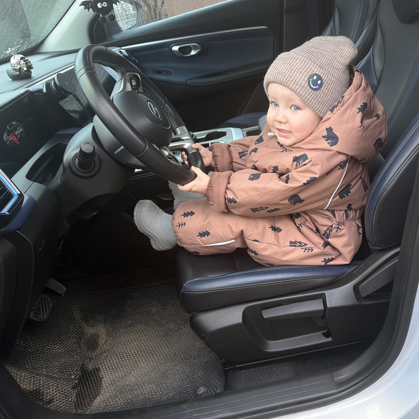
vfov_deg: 55.6
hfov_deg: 55.0
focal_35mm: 29
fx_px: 397
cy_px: 210
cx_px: 262
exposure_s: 1/125
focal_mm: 6.76
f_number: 1.78
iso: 50
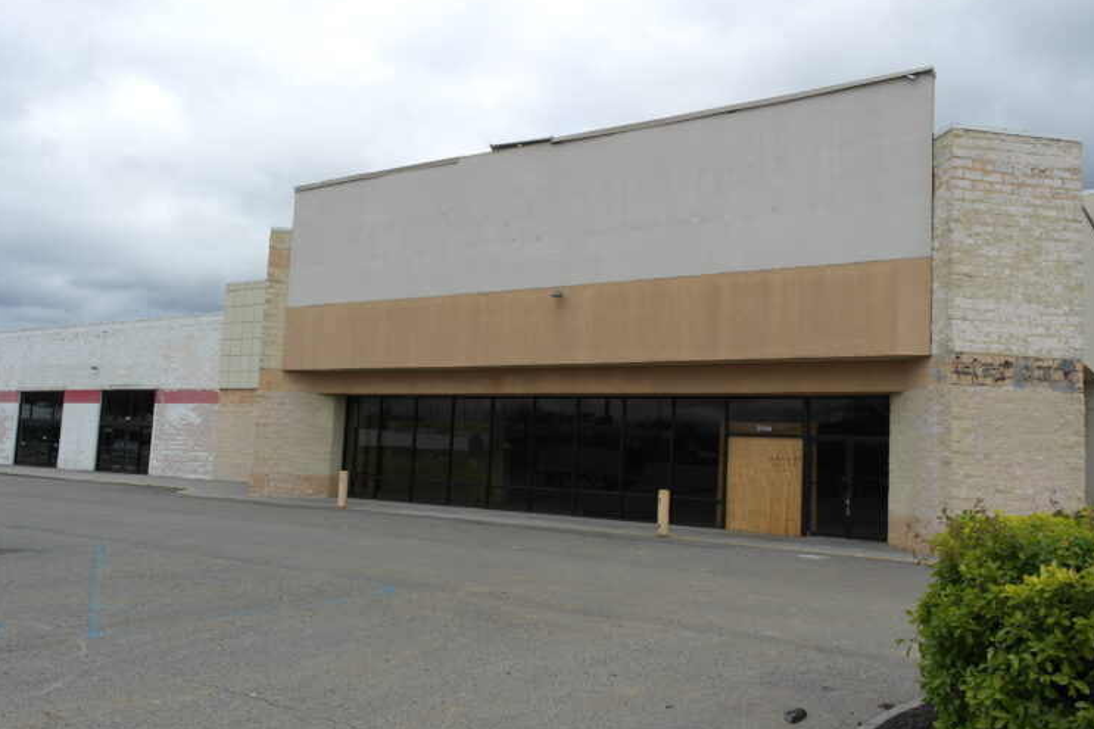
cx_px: 560
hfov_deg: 60.3
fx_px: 942
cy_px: 356
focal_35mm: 31
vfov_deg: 42.3
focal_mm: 20
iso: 100
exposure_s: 1/250
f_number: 6.3
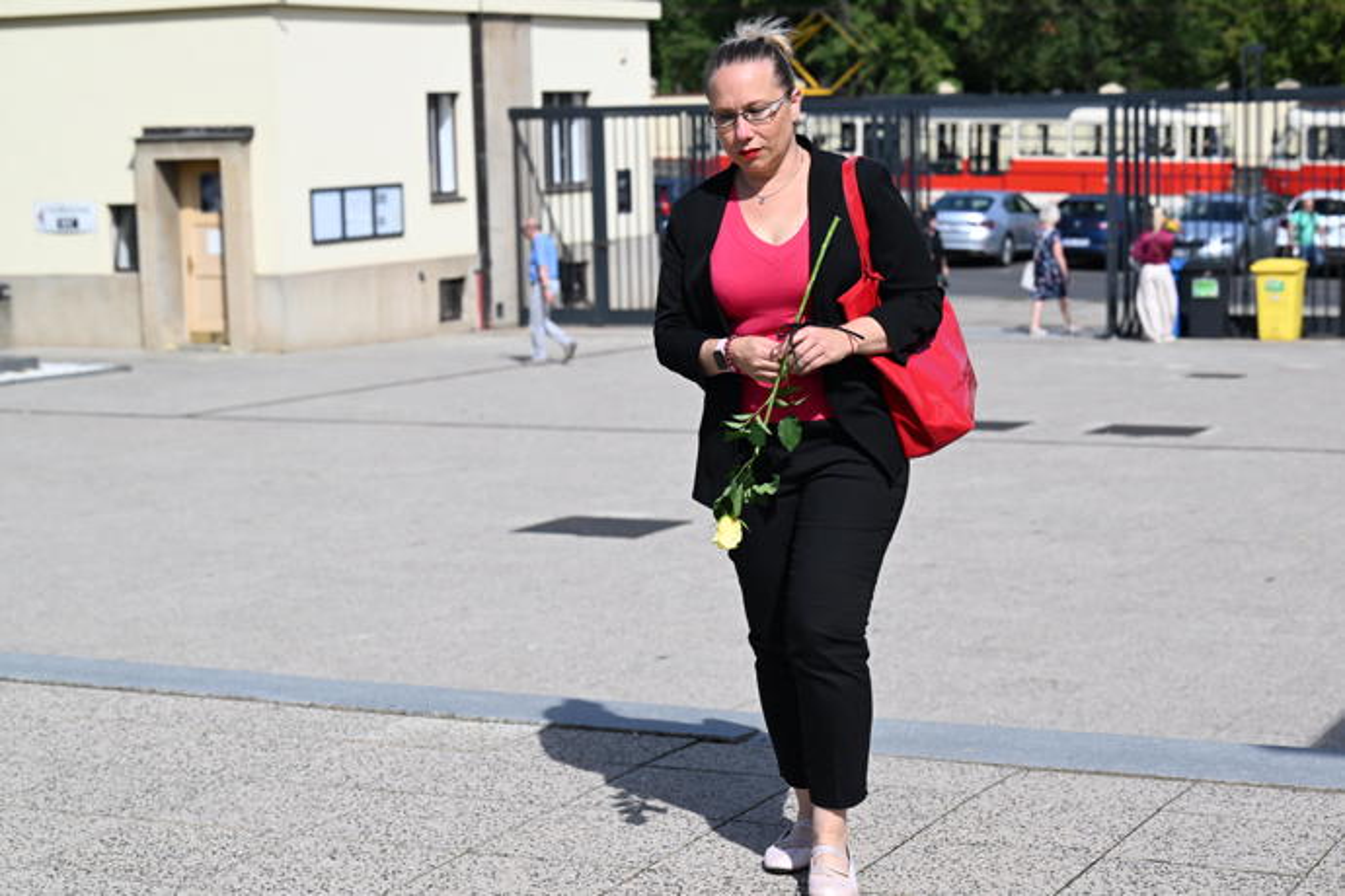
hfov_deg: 27.3
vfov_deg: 18.4
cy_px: 448
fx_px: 2765
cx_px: 672
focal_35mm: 74
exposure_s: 1/5000
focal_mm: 74
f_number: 5.6
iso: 800
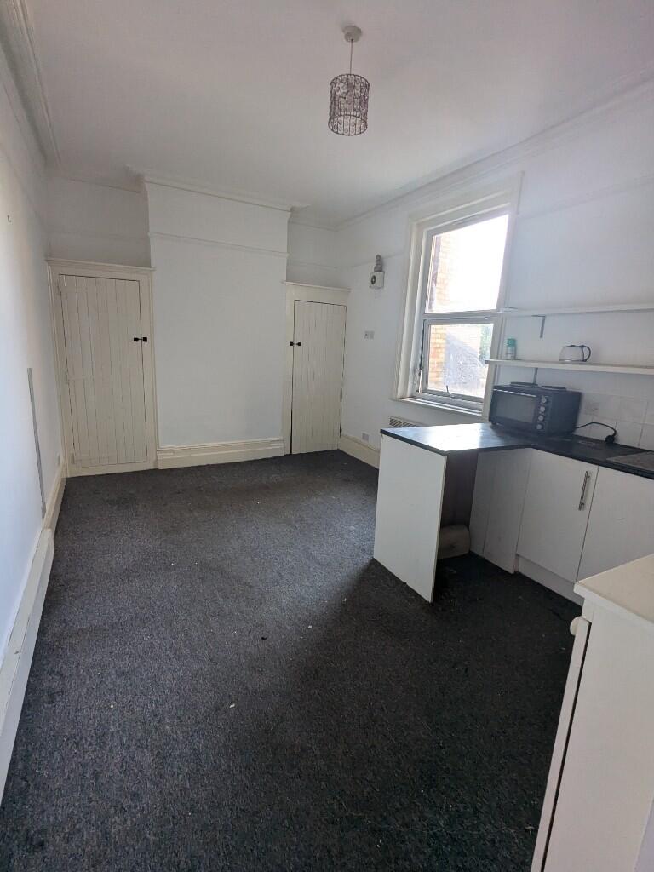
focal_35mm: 16
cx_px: 327
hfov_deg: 78.1
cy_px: 436
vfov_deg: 94.5
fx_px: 403
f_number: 2.2
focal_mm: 2.35
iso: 108
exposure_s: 1/50
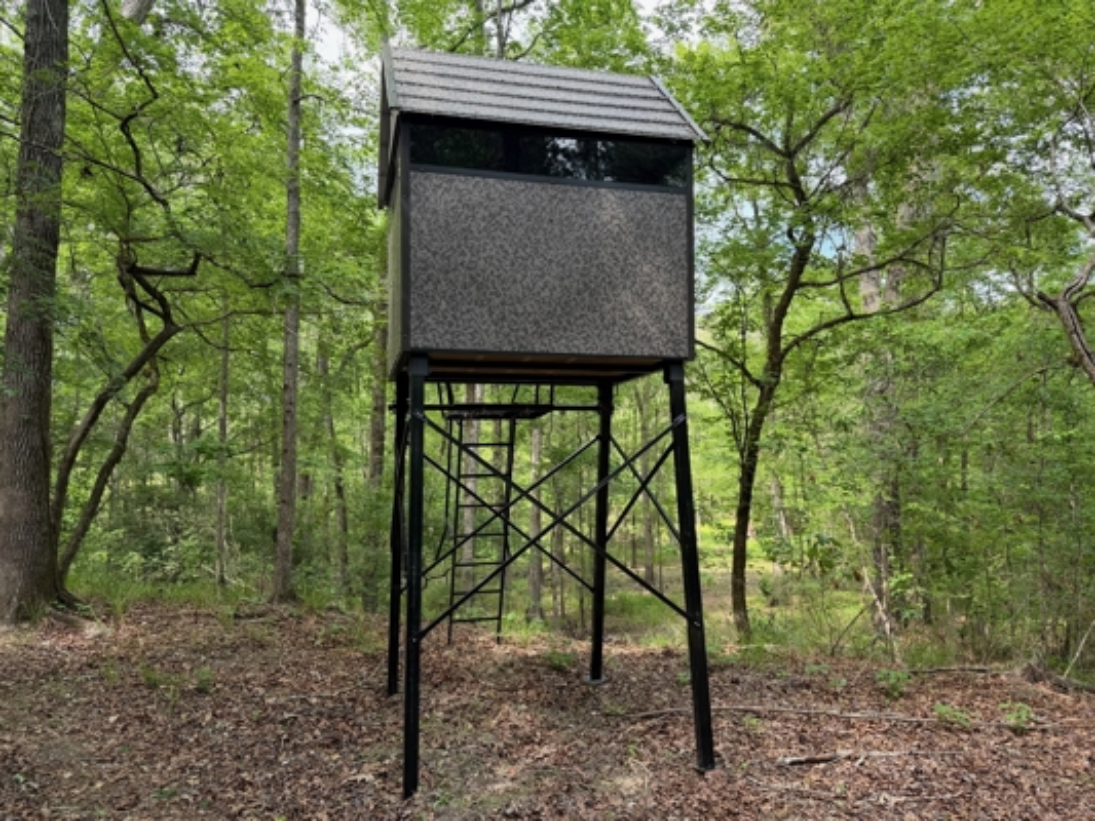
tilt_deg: +4.2
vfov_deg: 56.8
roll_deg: +0.3
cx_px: 548
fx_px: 759
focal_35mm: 24
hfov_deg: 71.6
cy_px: 410
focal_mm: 6.76
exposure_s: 1/327
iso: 80
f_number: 1.78
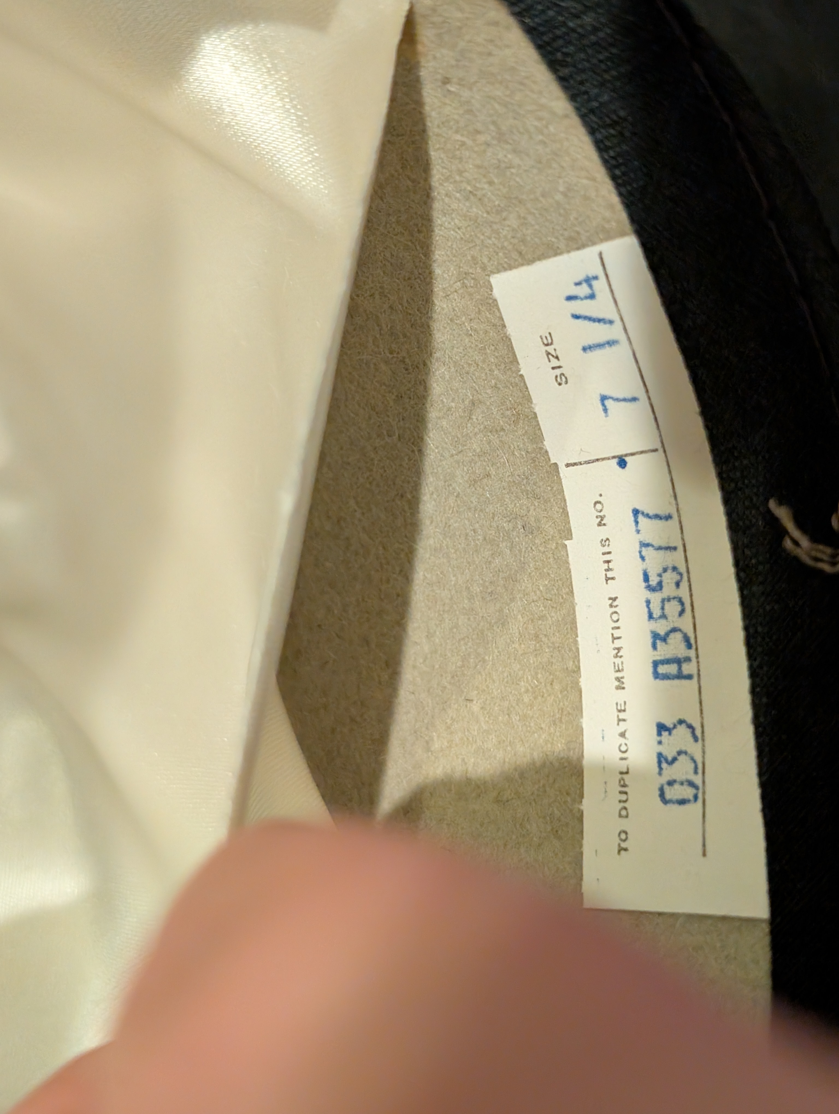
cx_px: 420
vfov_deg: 38.9
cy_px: 557
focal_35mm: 49
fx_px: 1580
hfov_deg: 29.7
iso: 1347
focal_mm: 6.9
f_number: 1.68
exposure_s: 1/60
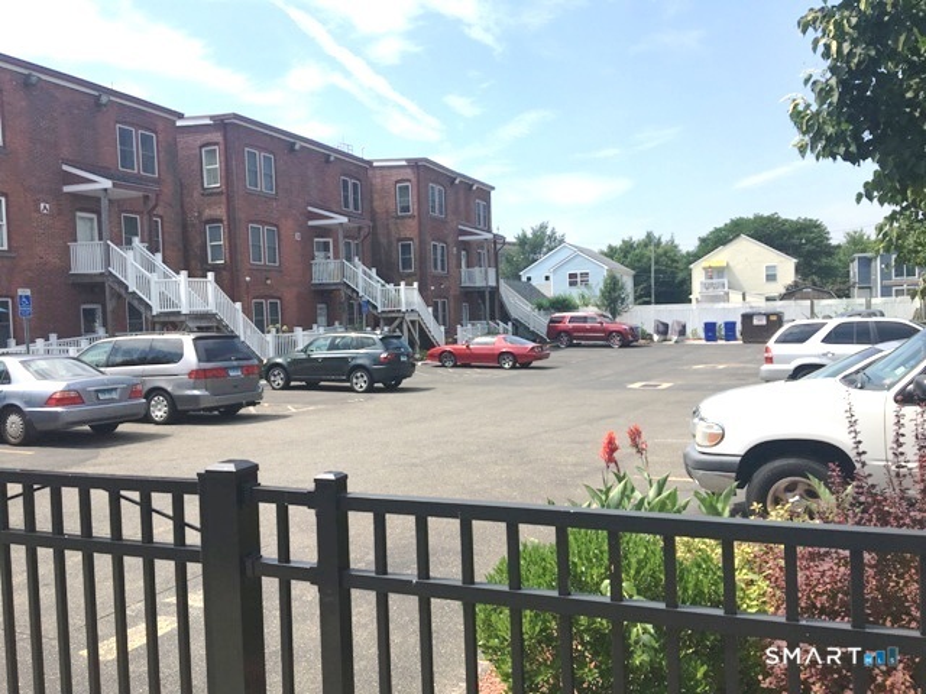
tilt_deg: -2.5
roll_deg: +0.9
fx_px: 776
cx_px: 463
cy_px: 347
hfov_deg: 61.7
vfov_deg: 48.2
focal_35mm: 29
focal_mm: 4.15
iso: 25
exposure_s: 1/1876
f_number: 2.2
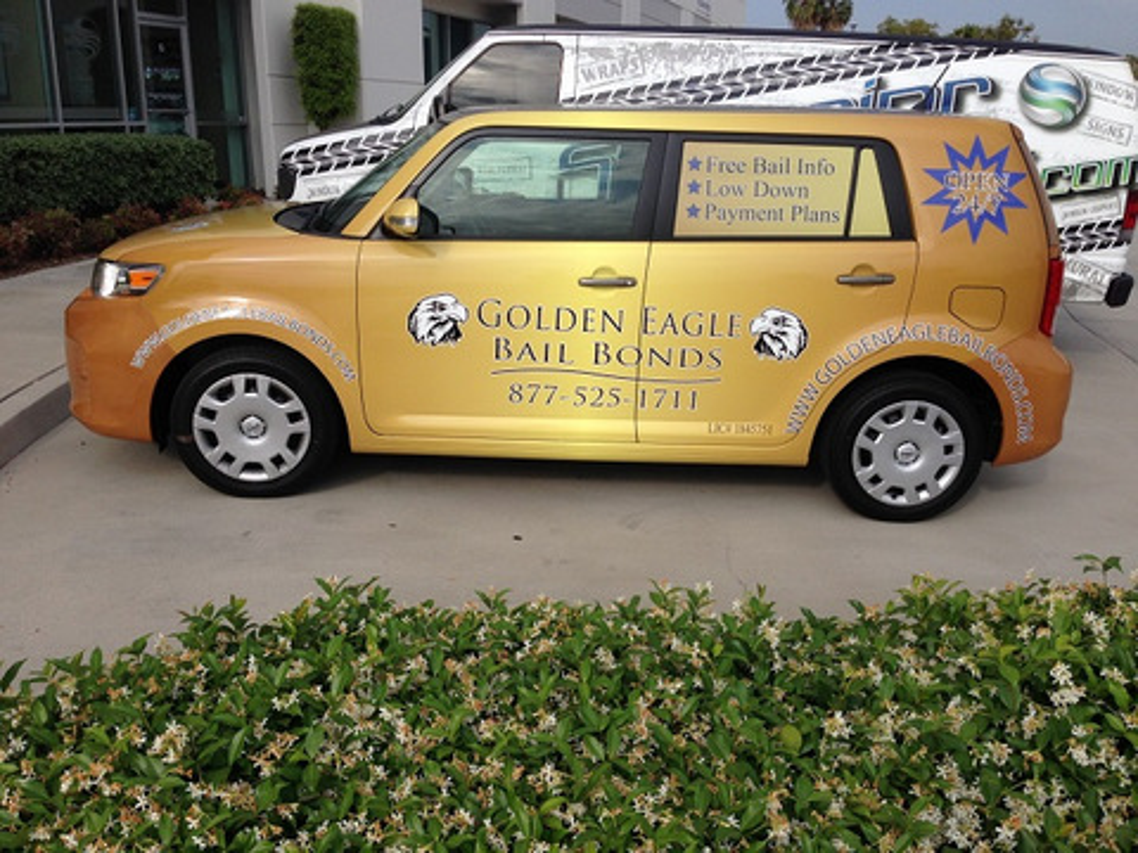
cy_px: 426
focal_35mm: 33
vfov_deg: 42.9
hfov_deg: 55.4
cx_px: 569
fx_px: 1085
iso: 50
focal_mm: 4.12
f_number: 2.4
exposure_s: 1/2008
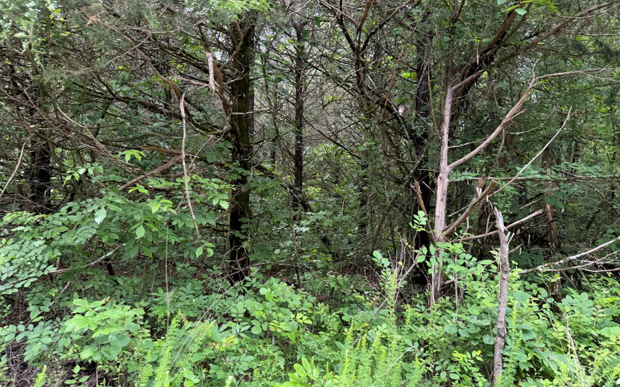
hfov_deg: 70.4
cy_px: 208
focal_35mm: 26
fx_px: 439
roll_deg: -5.5
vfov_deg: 47.5
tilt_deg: +1.9
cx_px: 312
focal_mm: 6.76
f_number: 1.78
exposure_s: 1/167
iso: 64
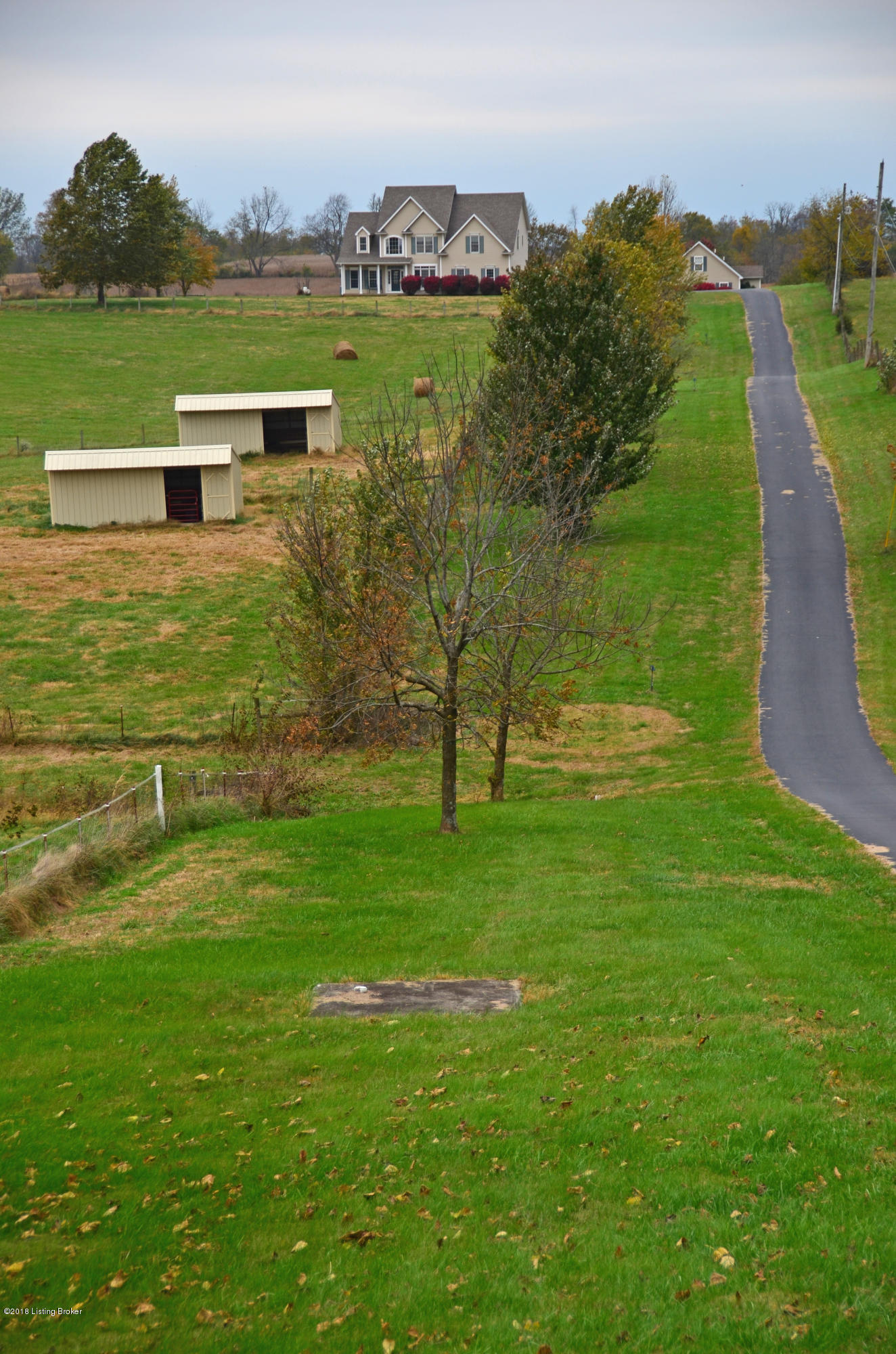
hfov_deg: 14.6
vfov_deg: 22.0
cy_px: 677
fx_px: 3489
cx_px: 448
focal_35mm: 93
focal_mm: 62
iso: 100
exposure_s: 1/400
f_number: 4.8
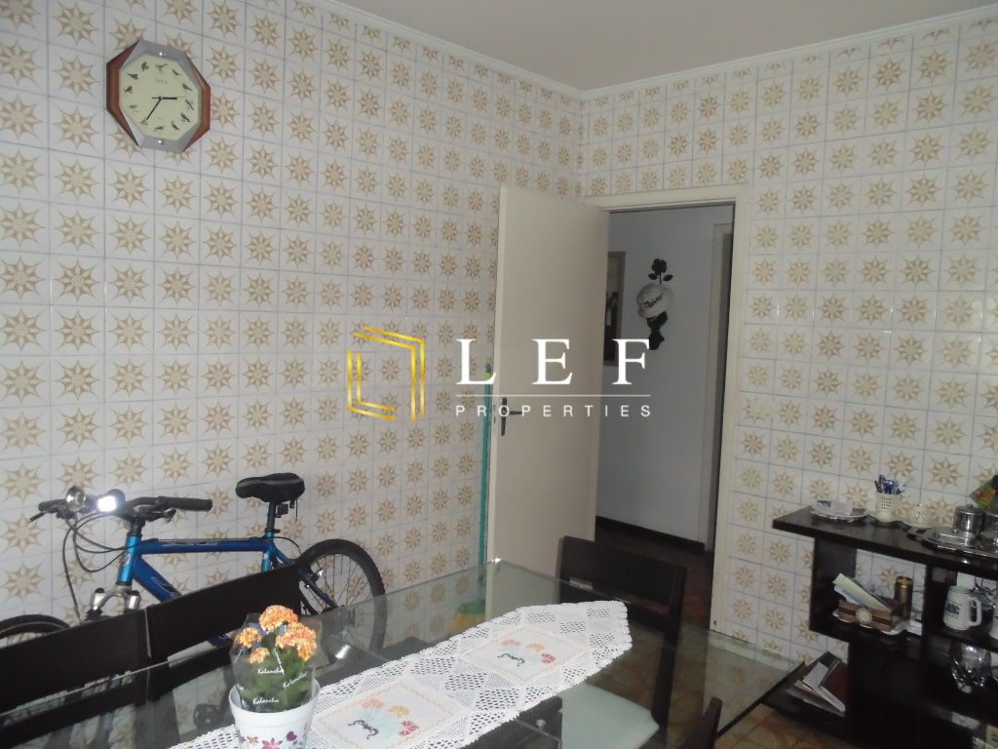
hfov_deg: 67.3
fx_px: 750
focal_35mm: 26
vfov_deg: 53.1
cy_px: 374
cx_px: 499
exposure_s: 1/30
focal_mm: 4.6
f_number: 3.5
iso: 400
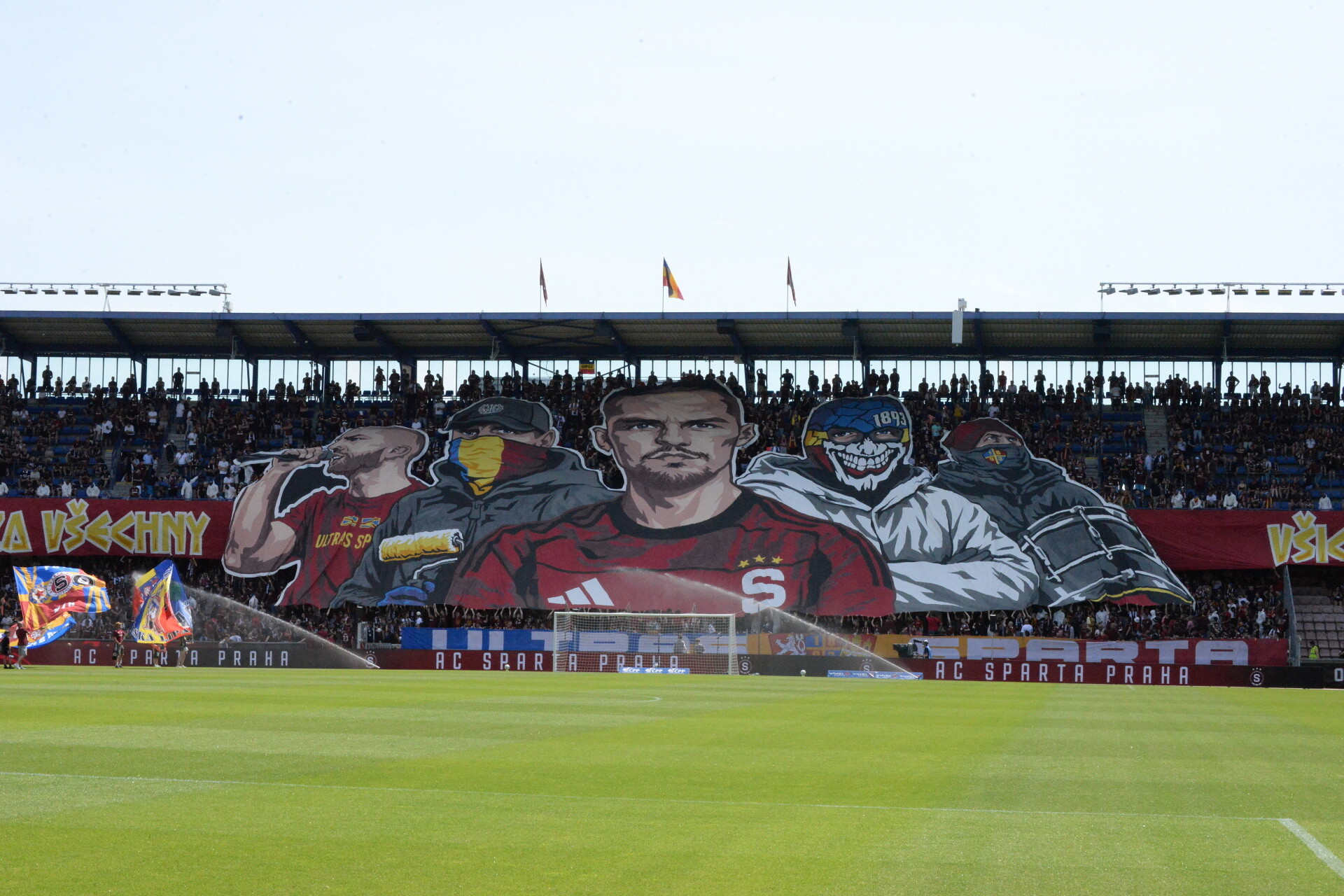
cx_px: 672
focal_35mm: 70
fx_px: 2613
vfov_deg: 19.5
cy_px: 448
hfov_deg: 28.8
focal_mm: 70
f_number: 18
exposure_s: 1/1600
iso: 6400
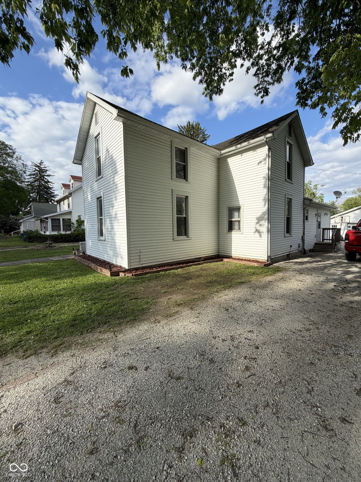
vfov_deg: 102.1
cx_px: 180
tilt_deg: -2.8
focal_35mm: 14
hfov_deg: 85.7
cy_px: 241
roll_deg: +0.7
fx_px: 195
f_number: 2.2
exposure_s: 1/770
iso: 32
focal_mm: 2.22
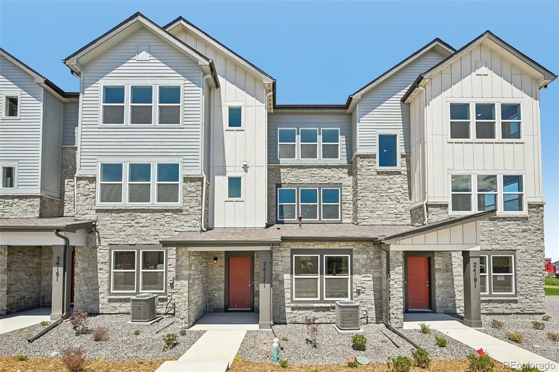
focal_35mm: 16
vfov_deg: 73.7
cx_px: 280
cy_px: 186
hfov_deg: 96.8
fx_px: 248
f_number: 10
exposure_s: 1/125
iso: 64
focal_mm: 16
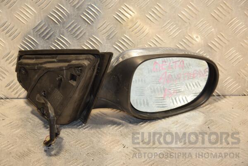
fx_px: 641
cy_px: 83
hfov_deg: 21.9
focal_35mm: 93
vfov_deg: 14.7
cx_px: 124
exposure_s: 1/160
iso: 800
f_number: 5.3
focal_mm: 62
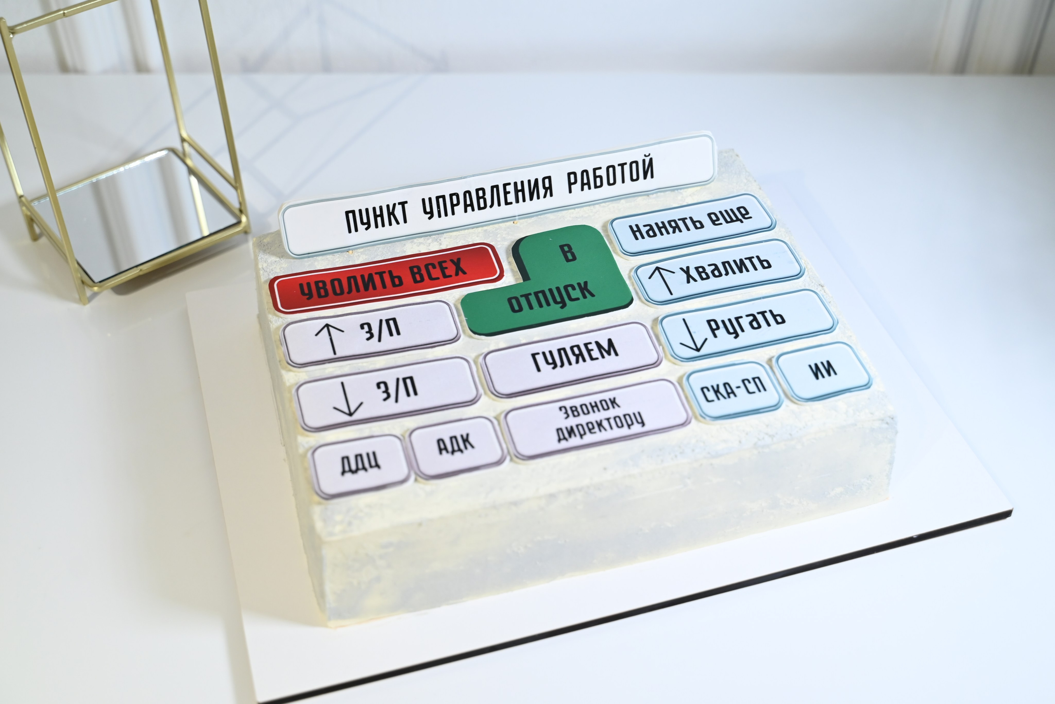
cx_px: 528
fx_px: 1319
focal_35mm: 45
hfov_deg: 43.6
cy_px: 352
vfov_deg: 29.9
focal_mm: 45
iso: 800
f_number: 3.5
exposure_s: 1/160
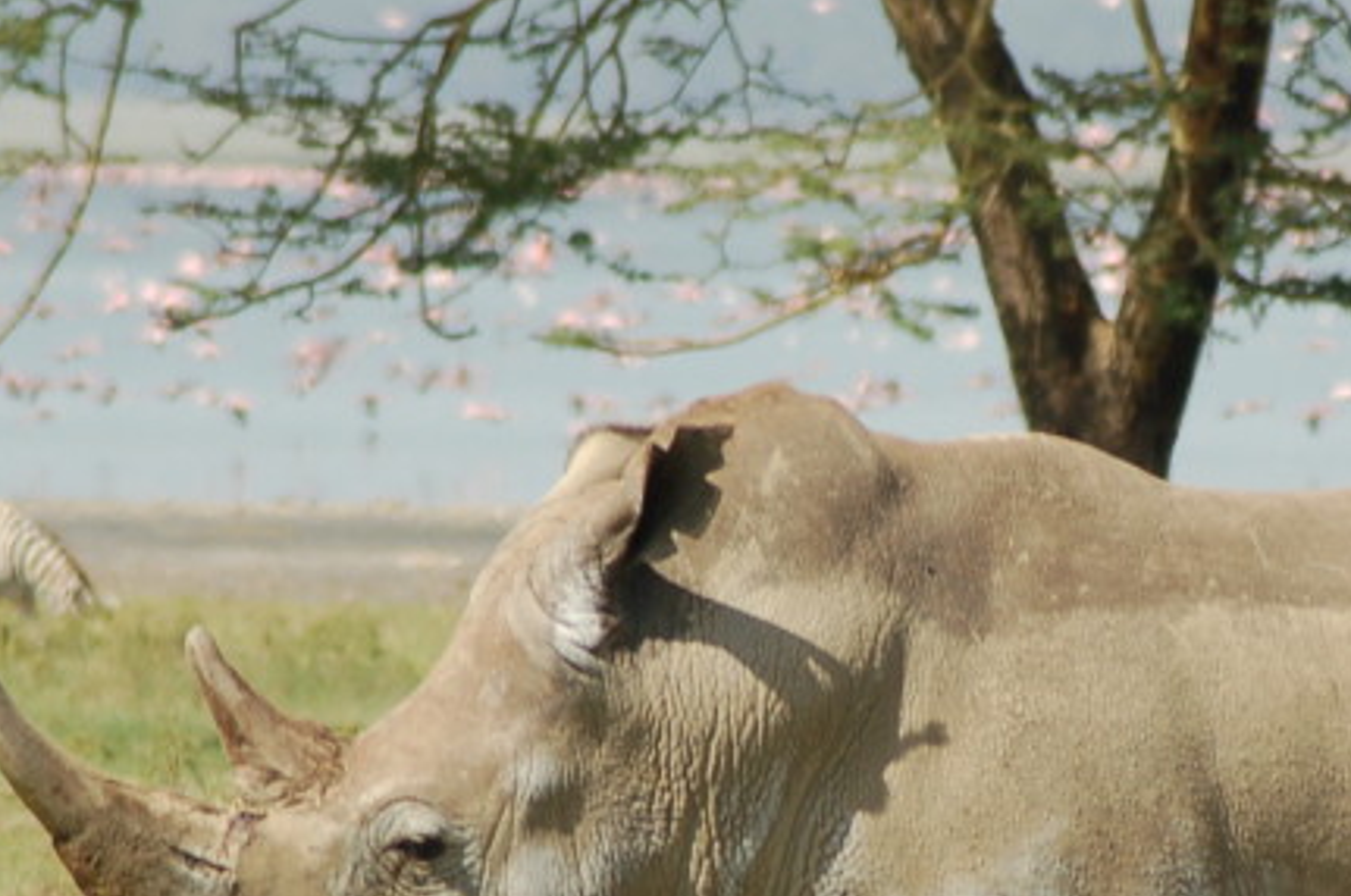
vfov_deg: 1.5
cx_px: 928
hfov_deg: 2.3
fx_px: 33574
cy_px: 763
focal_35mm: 896
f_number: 8
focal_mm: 250
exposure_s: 1/250
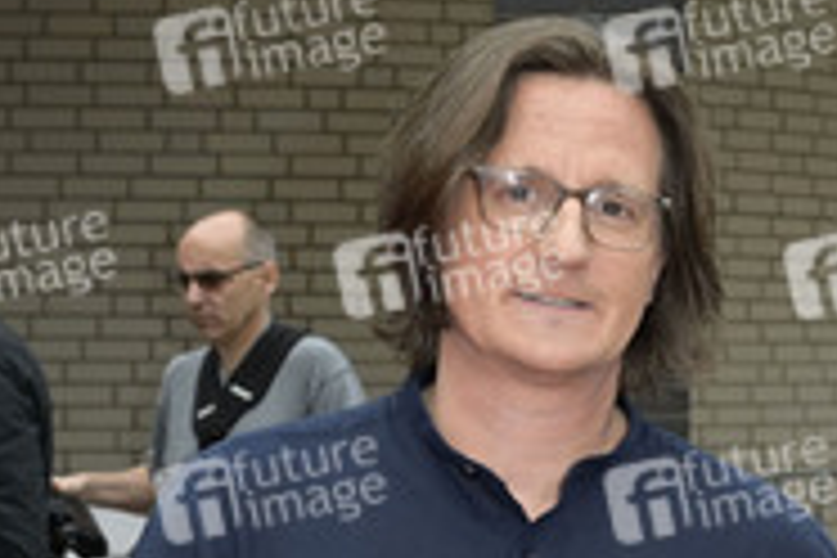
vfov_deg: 12.4
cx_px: 781
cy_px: 603
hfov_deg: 18.4
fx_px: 2534
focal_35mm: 109
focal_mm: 45
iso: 800
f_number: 7.1
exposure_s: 1/250
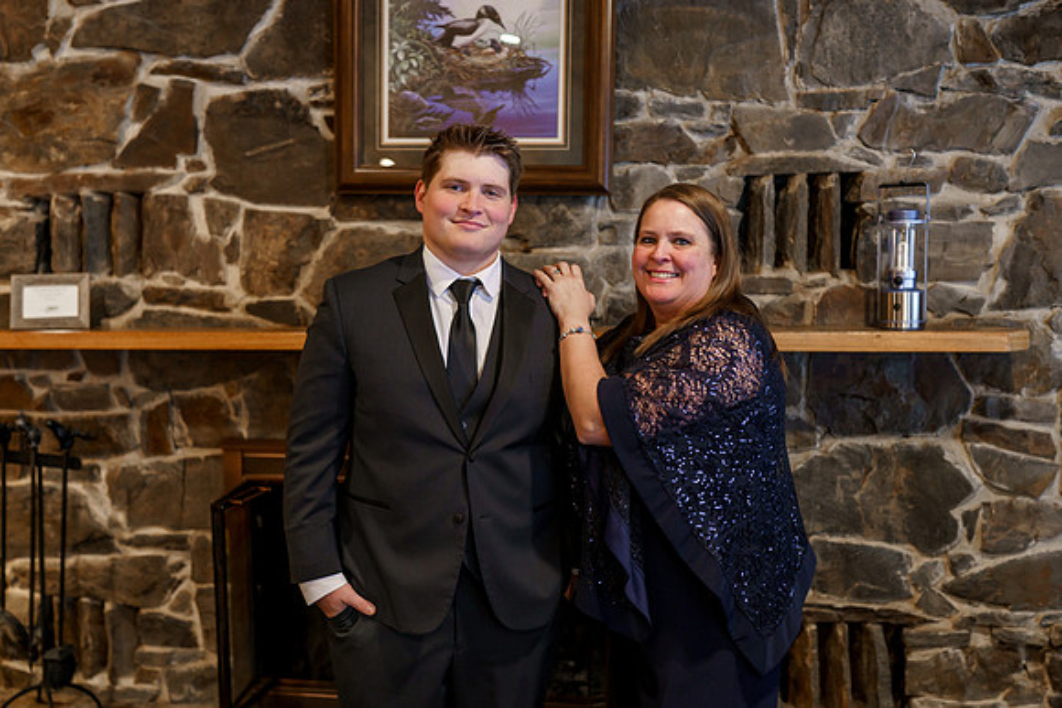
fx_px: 1134
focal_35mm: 38
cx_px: 517
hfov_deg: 50.2
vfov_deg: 34.7
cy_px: 354
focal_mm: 35
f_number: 2.2
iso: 1600
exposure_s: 1/200
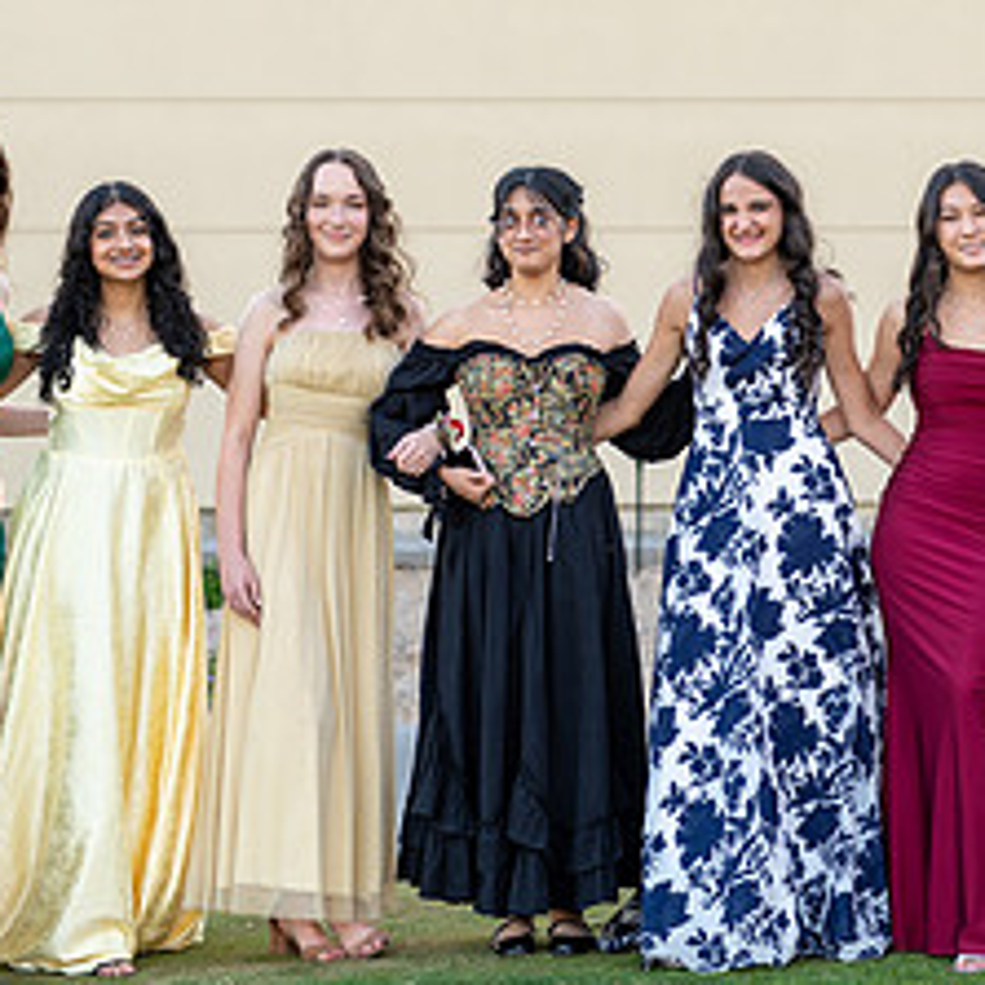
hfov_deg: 15.1
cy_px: 287
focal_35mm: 114
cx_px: 905
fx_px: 3670
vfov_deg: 15.2
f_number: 2
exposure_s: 1/320
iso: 100
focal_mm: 50
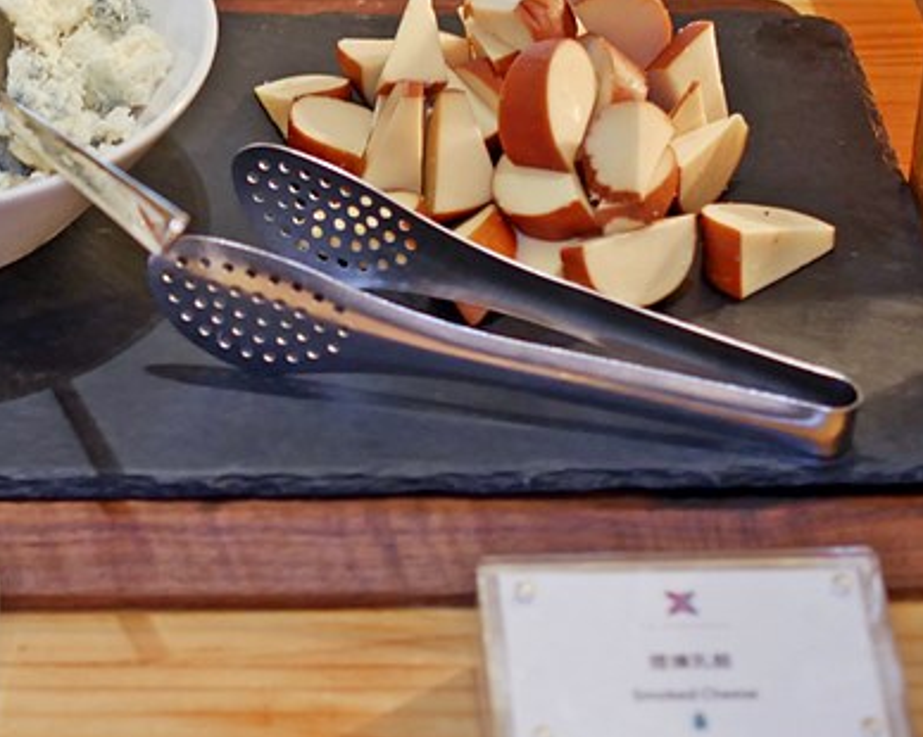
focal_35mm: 126
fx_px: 3440
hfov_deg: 15.2
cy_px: -25
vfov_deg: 12.1
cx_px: 216
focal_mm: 25
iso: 500
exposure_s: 1/60
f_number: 1.8
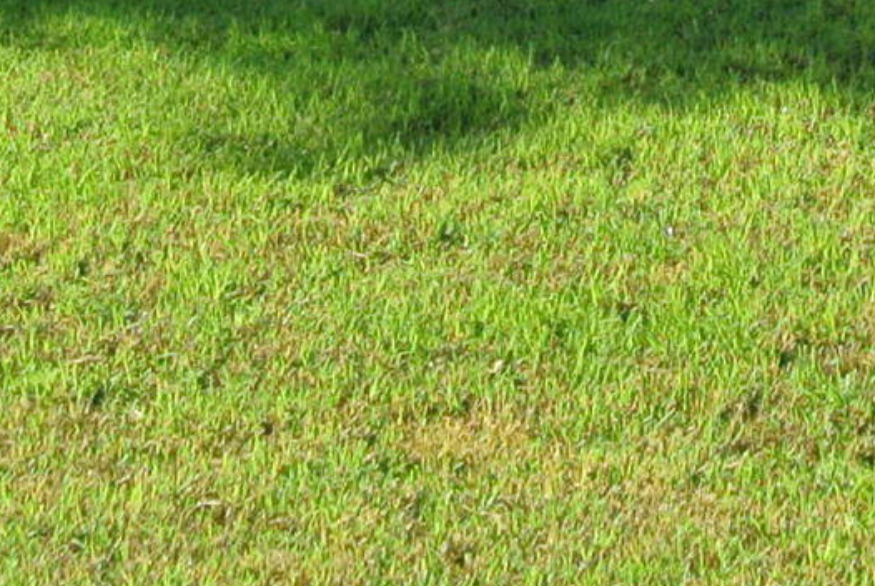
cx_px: 1061
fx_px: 6107
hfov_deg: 8.1
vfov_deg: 5.2
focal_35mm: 251
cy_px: -1035
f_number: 4.2
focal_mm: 16.3
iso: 100
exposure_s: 1/400
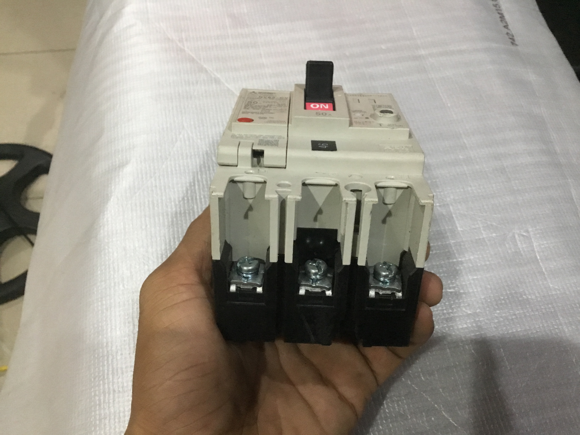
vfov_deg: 45.4
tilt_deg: -61.5
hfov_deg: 58.4
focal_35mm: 31
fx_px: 519
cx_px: 290
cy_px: 218
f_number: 2.4
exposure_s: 1/25
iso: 200
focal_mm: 3.3
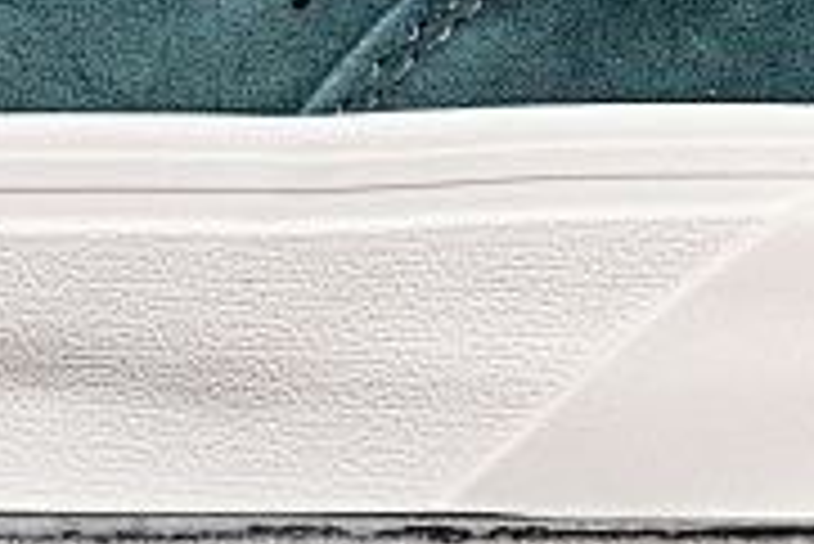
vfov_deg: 3.1
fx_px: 10138
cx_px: -405
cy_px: -504
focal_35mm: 448
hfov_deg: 4.6
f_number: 7.1
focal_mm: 50
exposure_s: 1/80
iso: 160
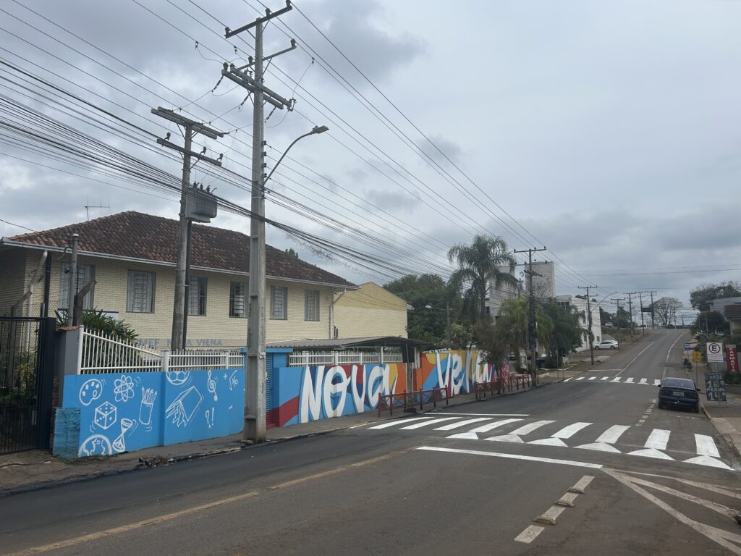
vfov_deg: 53.1
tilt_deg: +8.4
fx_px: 557
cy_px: 278
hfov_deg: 67.3
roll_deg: +1.2
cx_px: 370
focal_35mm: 26
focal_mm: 5.7
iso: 50
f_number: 1.5
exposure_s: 1/4444
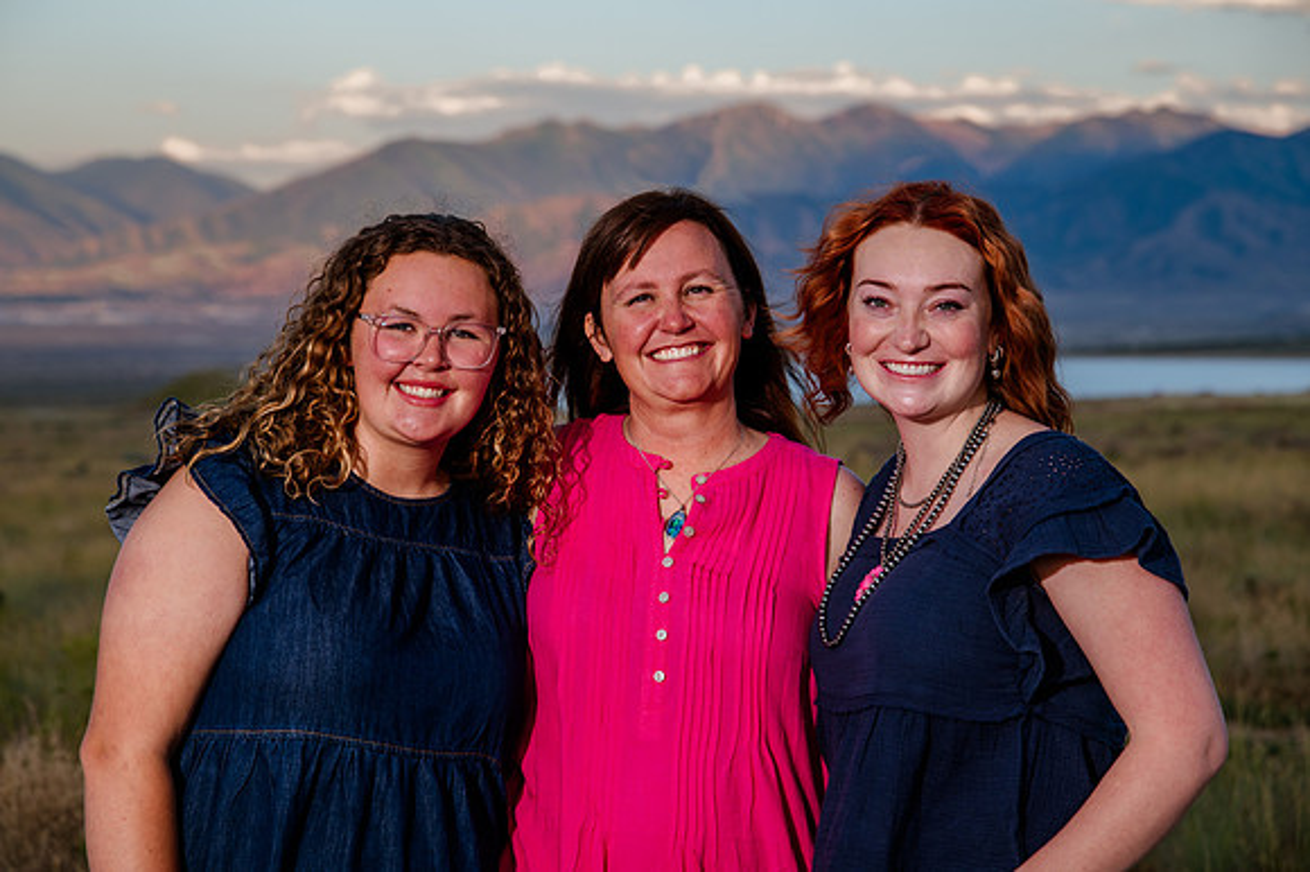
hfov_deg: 21.5
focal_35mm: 95
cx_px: 633
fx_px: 3452
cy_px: 418
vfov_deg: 14.4
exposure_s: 1/250
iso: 200
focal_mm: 86
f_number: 5.6
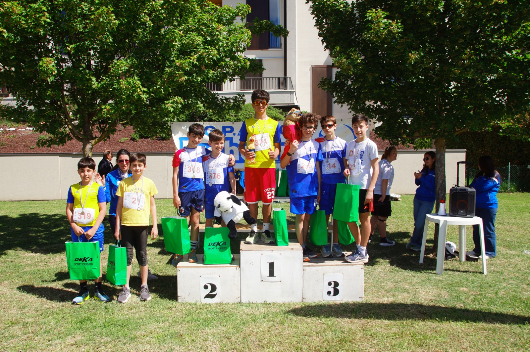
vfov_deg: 39.9
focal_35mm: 33
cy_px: 176
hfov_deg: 57.3
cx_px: 265
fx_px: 485
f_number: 8
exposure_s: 1/160
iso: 100
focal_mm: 22
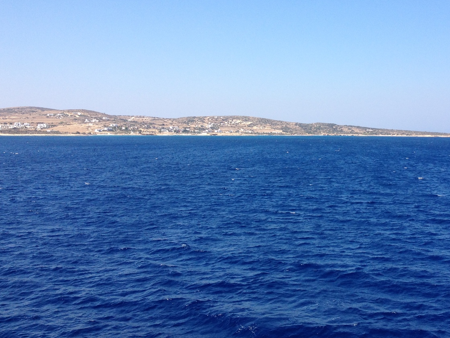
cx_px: 302
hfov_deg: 37.7
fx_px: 650
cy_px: 122
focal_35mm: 50
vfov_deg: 29.0
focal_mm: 4.28
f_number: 2.4
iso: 50
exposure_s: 1/1381
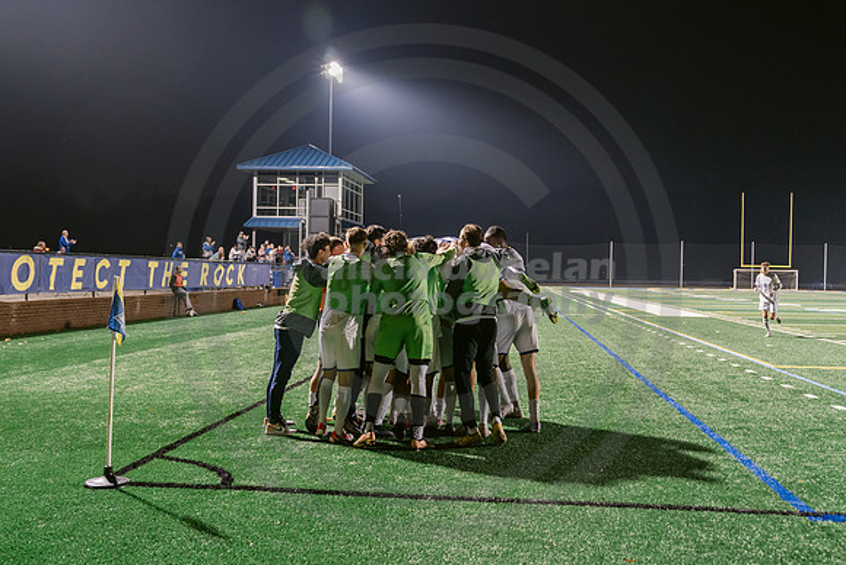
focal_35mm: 36
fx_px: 846
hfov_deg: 53.1
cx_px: 423
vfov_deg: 36.9
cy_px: 283
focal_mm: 36
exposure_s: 1/80
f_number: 4
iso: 2500
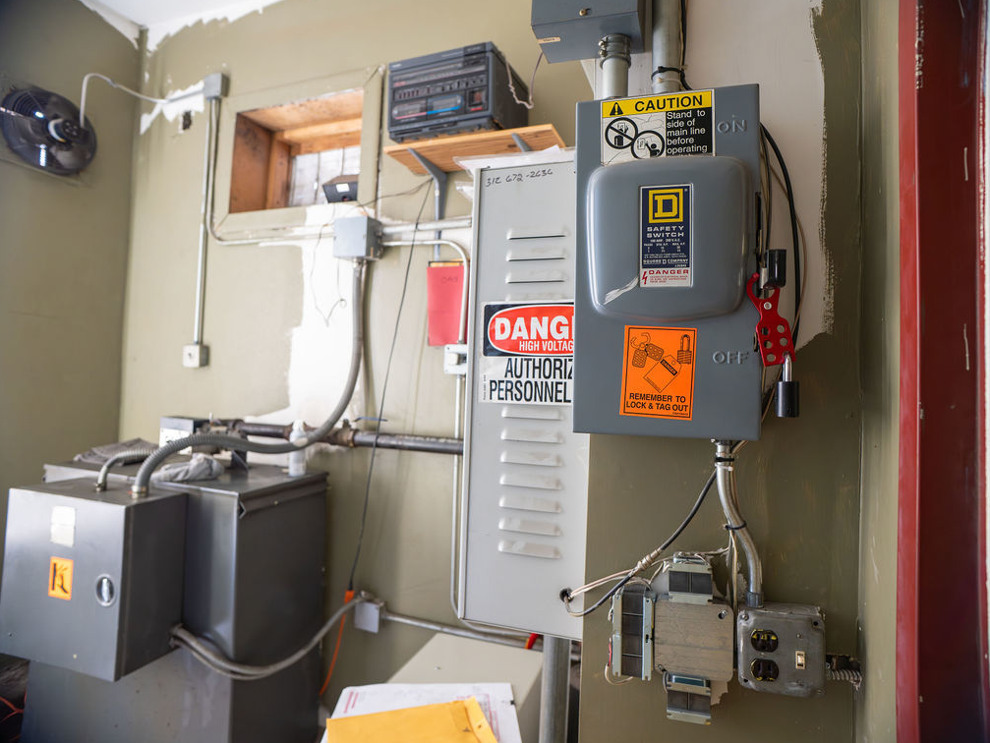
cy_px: 356
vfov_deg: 68.7
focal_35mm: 19
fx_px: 544
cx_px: 509
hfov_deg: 84.6
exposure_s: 1/60
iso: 800
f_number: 3.2
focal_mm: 16
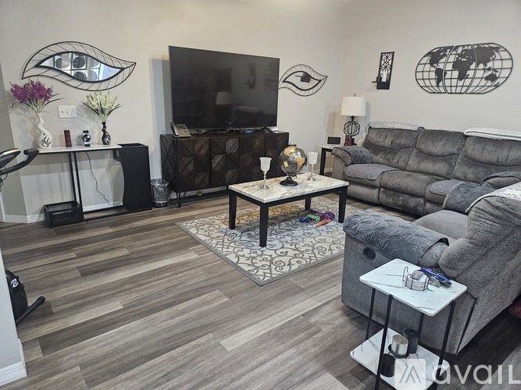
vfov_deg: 58.9
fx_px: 346
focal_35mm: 23
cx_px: 260
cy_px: 195
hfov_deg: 73.9
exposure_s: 1/120
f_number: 1.8
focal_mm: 5.4
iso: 640
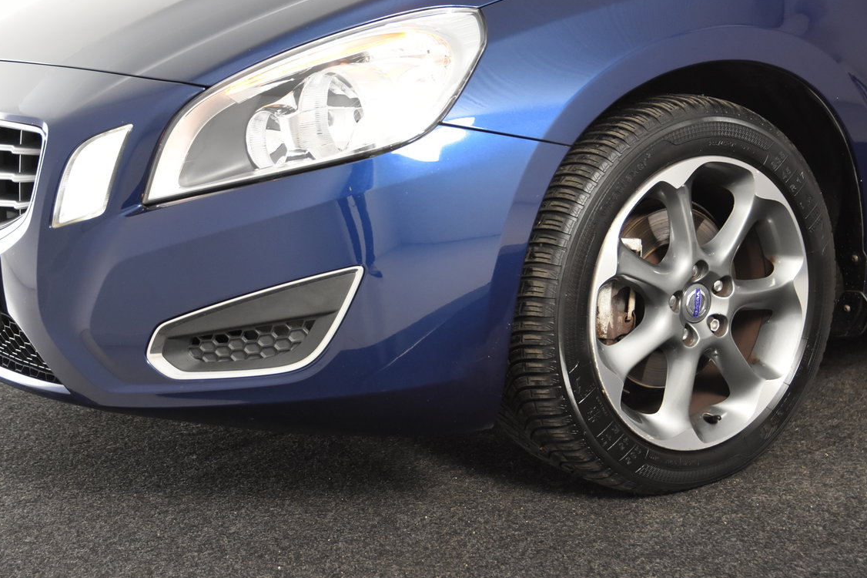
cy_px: 252
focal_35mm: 58
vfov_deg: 23.4
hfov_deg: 34.4
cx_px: 377
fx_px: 1396
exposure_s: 1/60
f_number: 4
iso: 1600
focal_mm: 34
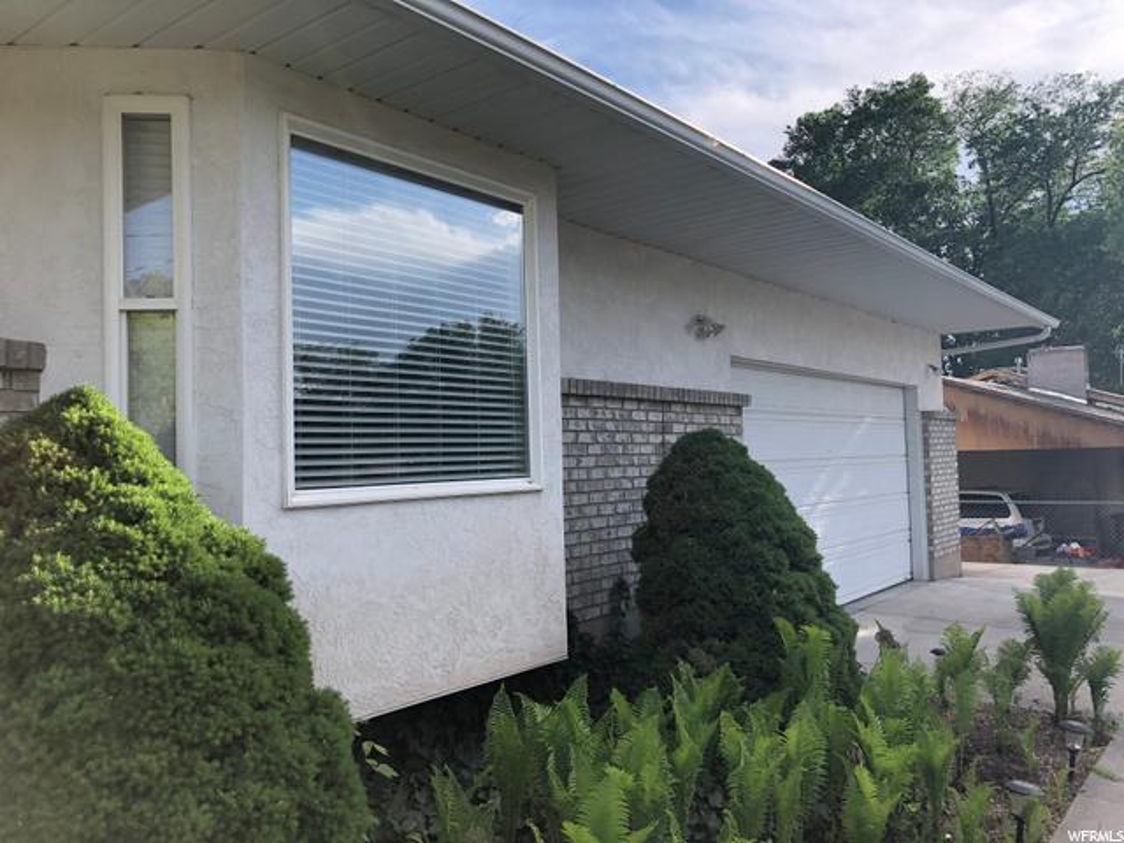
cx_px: 562
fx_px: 909
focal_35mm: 28
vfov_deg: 49.7
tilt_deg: +3.4
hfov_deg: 63.4
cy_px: 422
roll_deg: +1.5
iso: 20
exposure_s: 1/787
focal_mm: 3.99
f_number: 1.8
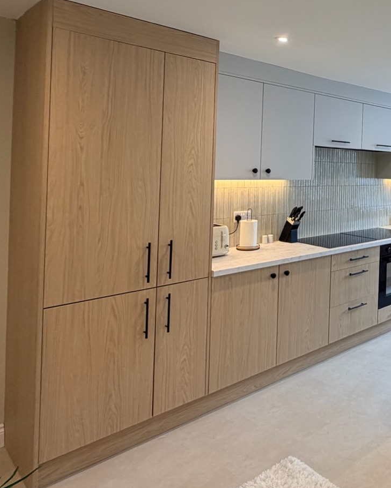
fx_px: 434
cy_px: 168
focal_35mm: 30
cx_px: 404
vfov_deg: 57.6
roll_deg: -1.9
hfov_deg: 41.2
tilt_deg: +0.1
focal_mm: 2.22
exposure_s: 1/100
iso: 100
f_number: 2.2
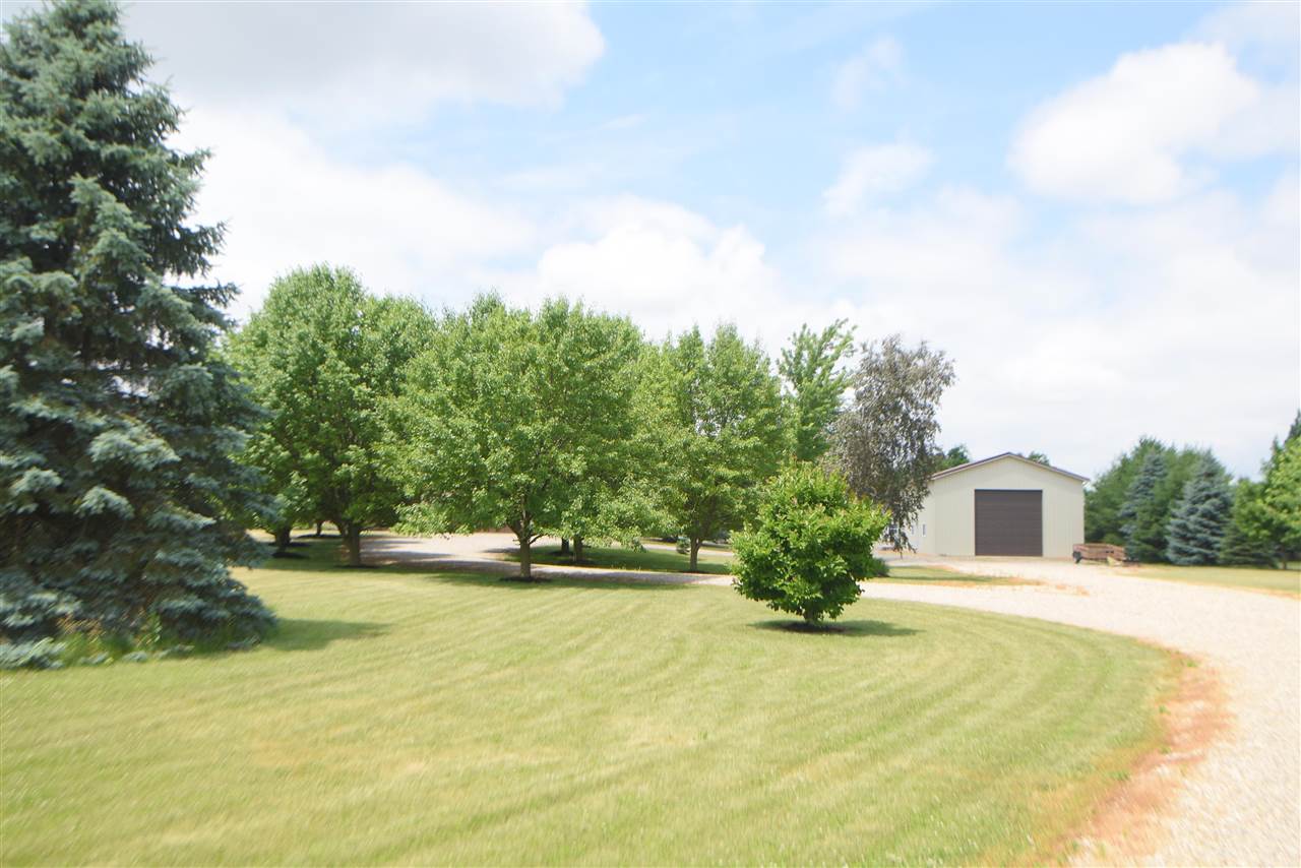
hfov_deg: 61.9
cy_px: 434
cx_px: 650
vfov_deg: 43.6
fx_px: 1084
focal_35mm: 30
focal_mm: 20
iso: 100
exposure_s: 1/200
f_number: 7.1
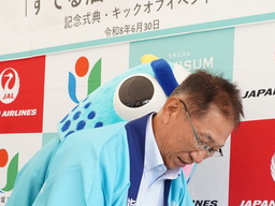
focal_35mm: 93
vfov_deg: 15.7
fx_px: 739
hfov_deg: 21.0
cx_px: 187
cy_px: 185
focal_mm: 31
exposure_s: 1/160
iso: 400
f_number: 5
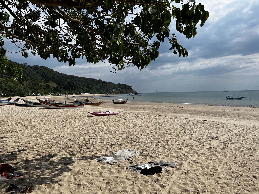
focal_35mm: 26
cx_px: 130
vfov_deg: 53.1
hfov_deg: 67.3
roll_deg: +1.7
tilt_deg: -1.4
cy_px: 97
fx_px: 195
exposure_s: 1/9434
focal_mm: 5.7
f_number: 1.5
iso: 50
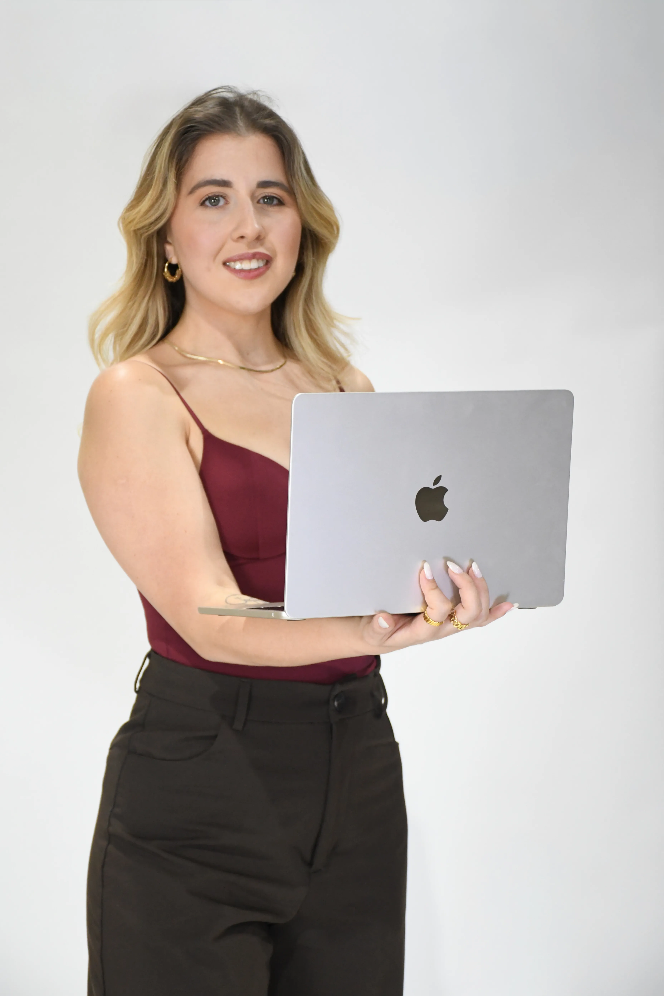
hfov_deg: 13.8
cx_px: 332
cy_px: 498
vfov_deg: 20.6
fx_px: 2738
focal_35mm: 99
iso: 2500
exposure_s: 1/200
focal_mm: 66
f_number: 5
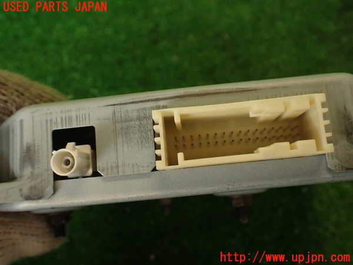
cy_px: 132
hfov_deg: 56.8
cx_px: 176
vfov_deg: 44.2
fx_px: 326
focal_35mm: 32
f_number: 2.4
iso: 160
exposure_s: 1/60
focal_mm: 5.79
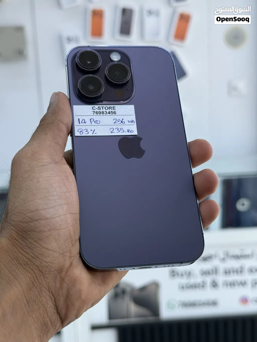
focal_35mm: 48
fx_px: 475
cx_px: 128
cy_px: 171
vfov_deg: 39.7
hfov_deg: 30.3
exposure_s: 1/769
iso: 80
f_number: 1.78
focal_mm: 6.76
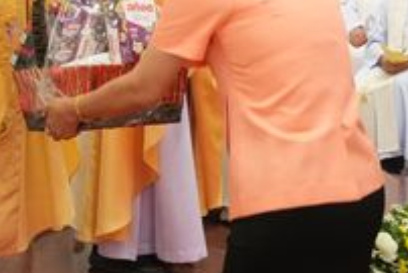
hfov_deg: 20.4
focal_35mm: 98
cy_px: -158
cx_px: 37
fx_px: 1111
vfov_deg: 13.1
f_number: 6.3
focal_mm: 16
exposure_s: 1/50
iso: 1600
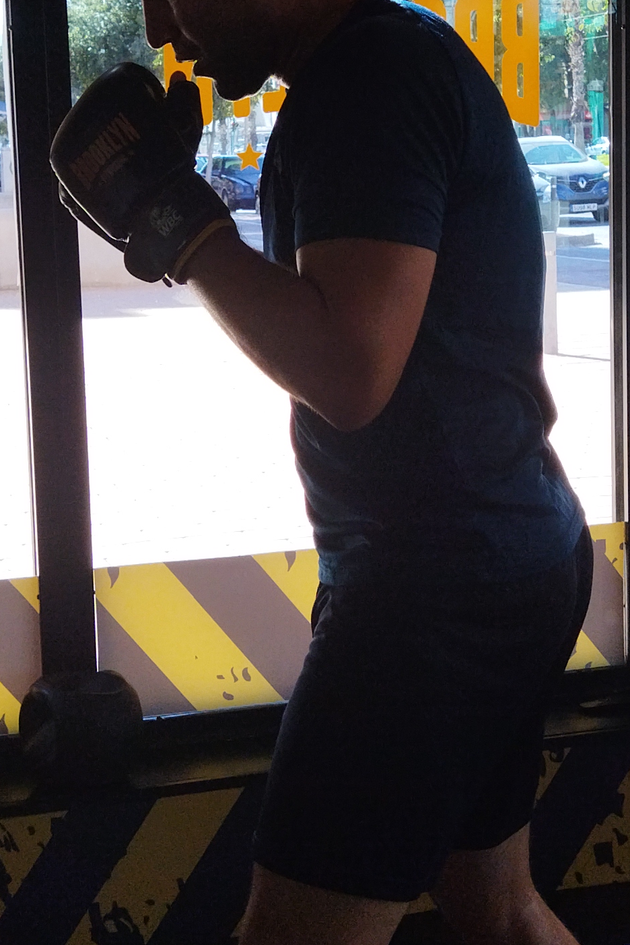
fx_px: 2100
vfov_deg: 25.3
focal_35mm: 80
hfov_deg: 17.1
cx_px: 335
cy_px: 396
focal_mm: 4.71
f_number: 1.79
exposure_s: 1/578
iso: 100
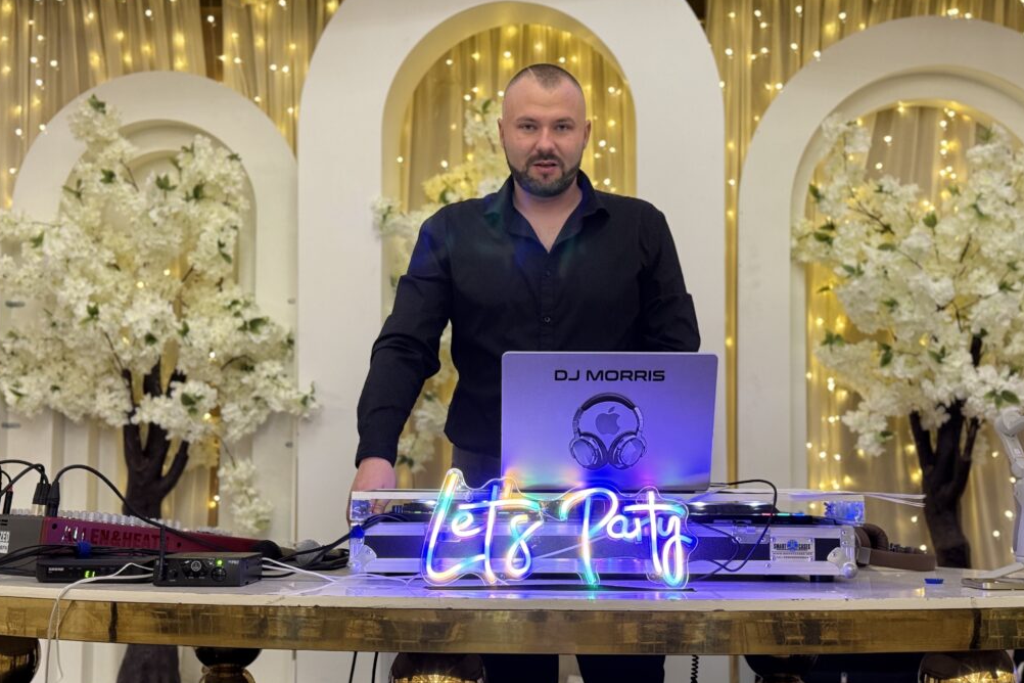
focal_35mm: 51
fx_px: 1451
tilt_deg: +4.1
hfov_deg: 38.9
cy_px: 366
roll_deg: -0.8
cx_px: 510
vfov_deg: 26.5
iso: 200
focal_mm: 6.76
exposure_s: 1/33
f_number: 1.78
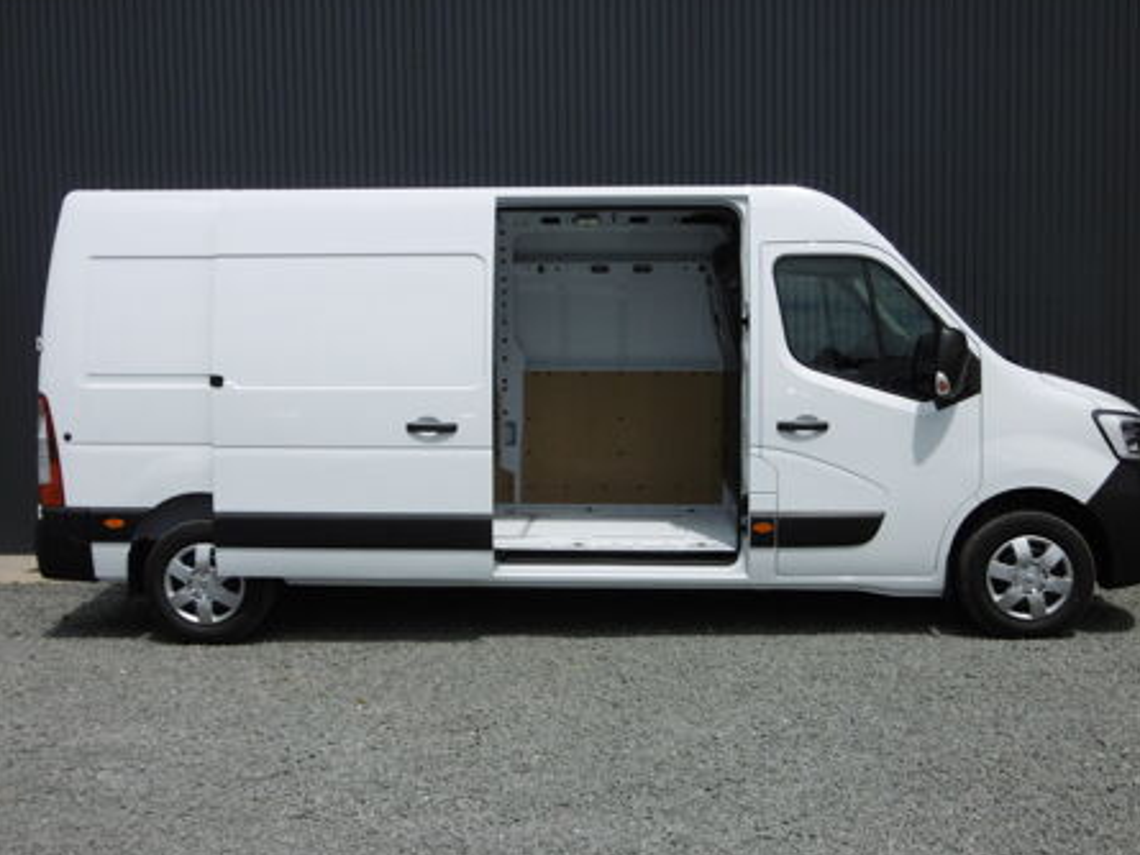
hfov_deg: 45.8
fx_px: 1351
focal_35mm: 41
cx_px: 571
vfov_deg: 35.1
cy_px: 448
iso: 100
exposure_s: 1/320
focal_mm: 6.8
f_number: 9.3
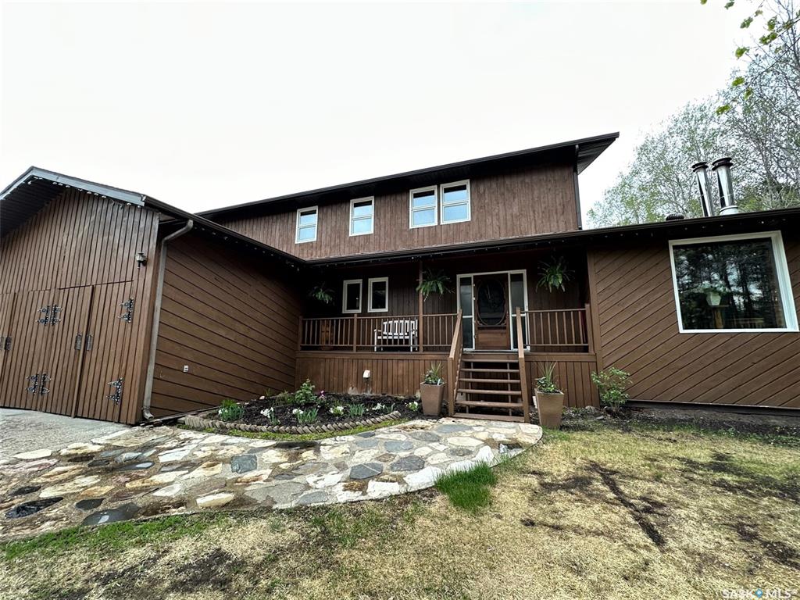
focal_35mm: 14
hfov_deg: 102.1
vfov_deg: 85.7
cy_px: 300
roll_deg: -1.1
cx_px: 400
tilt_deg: +7.8
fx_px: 324
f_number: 2.2
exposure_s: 1/99
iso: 80
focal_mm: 2.22
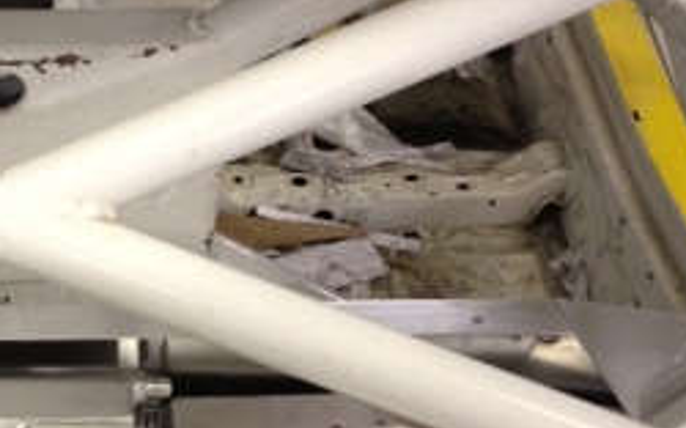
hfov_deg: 21.3
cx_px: 38
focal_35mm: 95
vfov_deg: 13.6
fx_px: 1775
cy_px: 412
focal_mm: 4.3
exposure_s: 1/20
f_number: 2.4
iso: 160
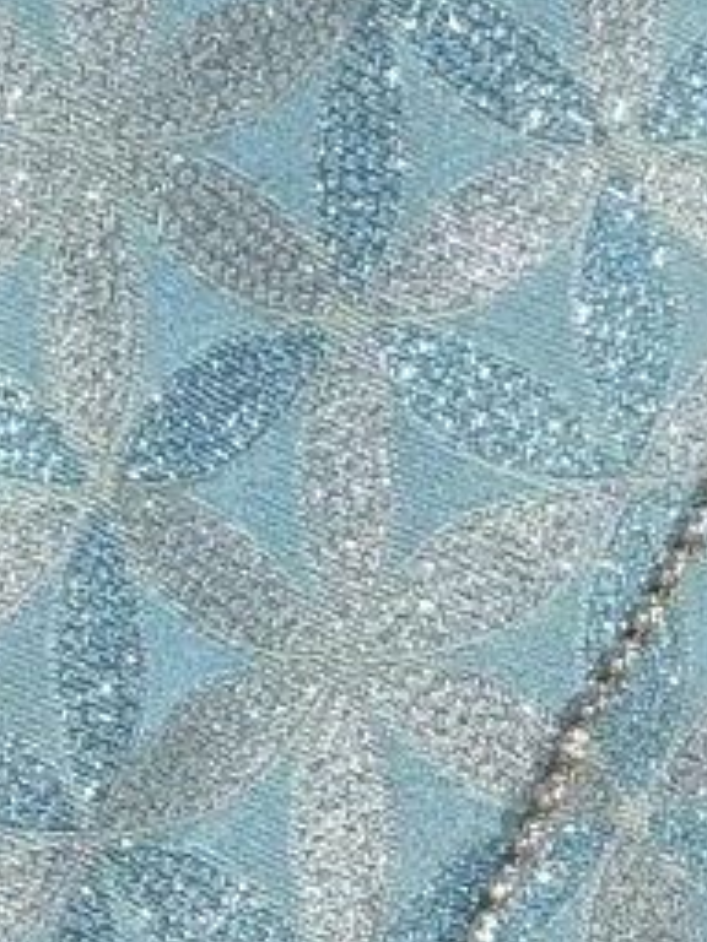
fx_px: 4602
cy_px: 960
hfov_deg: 8.7
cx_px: 63
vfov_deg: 11.6
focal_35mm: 169
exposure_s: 1/40
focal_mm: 2.71
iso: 320
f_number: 1.9
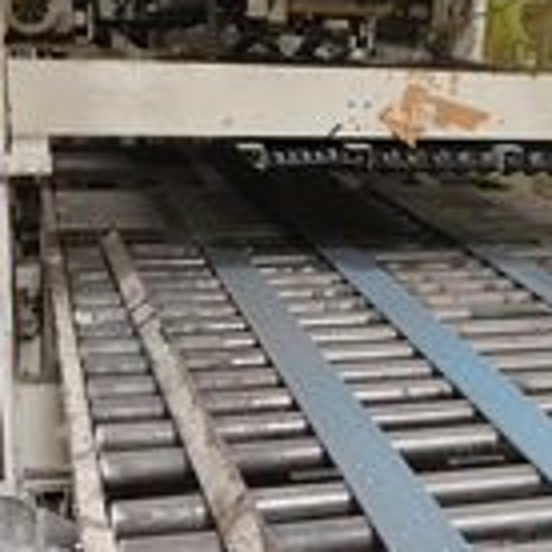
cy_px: 294
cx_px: 376
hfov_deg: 28.8
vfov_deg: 29.1
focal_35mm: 59
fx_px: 1064
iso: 2000
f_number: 1.8
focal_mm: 8.8
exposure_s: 1/250
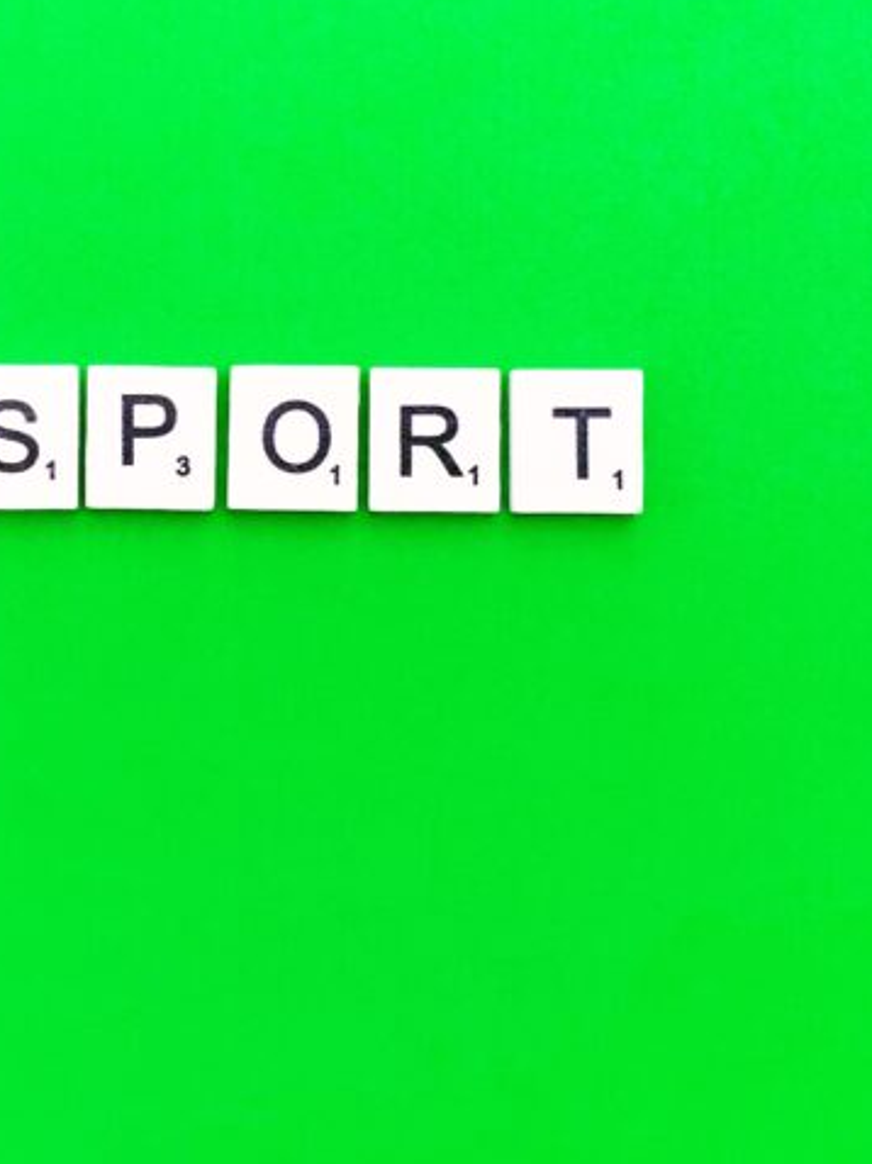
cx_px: 239
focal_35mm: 60
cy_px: 429
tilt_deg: -87.6
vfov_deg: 32.0
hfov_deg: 24.2
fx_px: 2017
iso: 50
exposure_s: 1/15
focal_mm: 3.99
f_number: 1.8
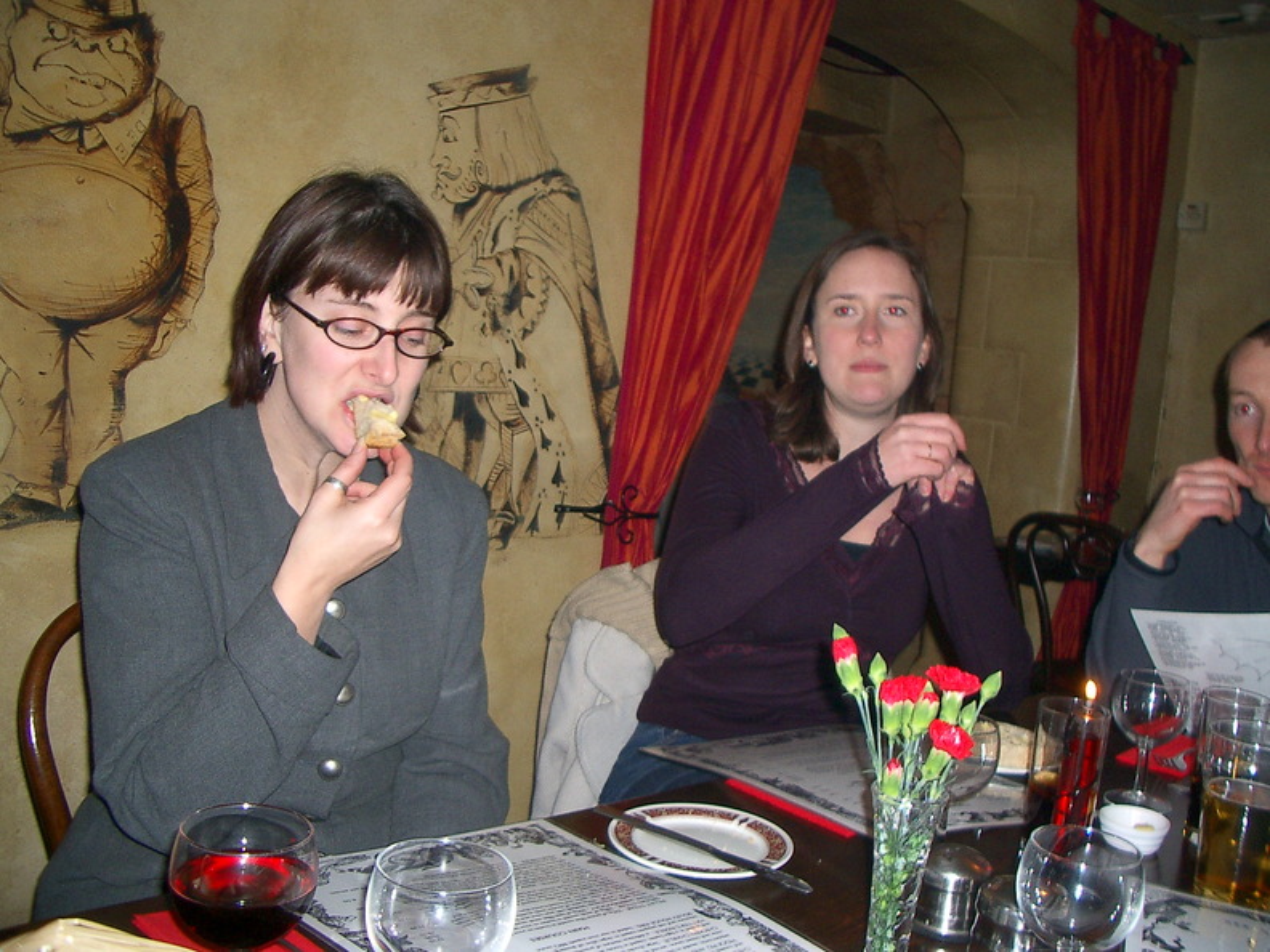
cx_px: 635
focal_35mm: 35
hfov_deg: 52.6
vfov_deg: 40.7
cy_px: 476
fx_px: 1284
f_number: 2.6
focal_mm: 5.8
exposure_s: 1/40
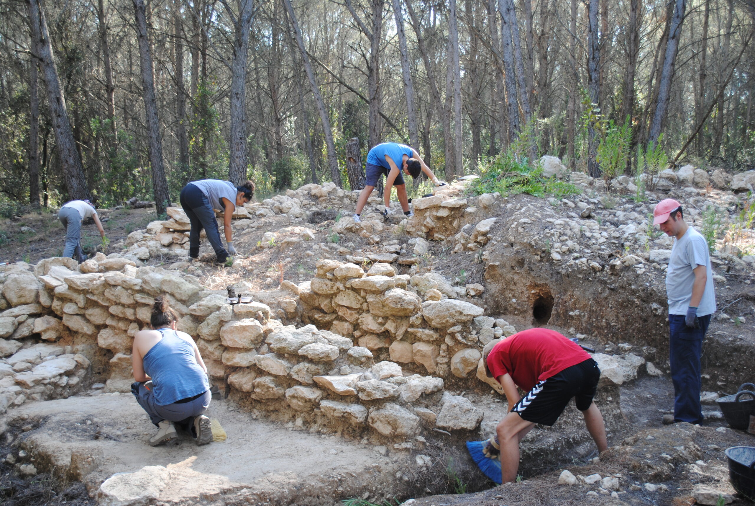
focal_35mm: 42
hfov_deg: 46.3
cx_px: 378
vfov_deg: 32.0
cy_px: 253
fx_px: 882
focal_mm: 28
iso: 200
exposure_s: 1/60
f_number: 4.5
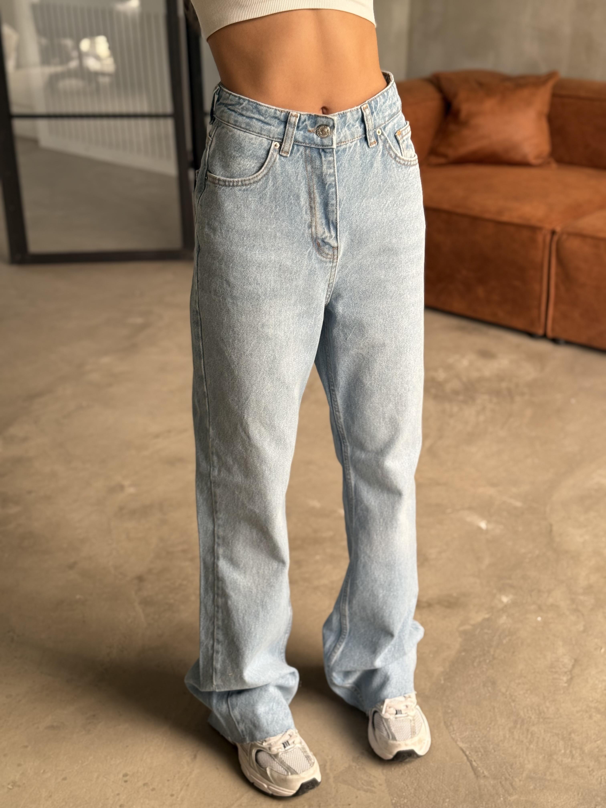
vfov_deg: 39.7
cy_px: 404
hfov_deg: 30.3
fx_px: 1120
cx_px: 303
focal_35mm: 48
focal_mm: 6.76
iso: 100
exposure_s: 1/100
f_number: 1.78
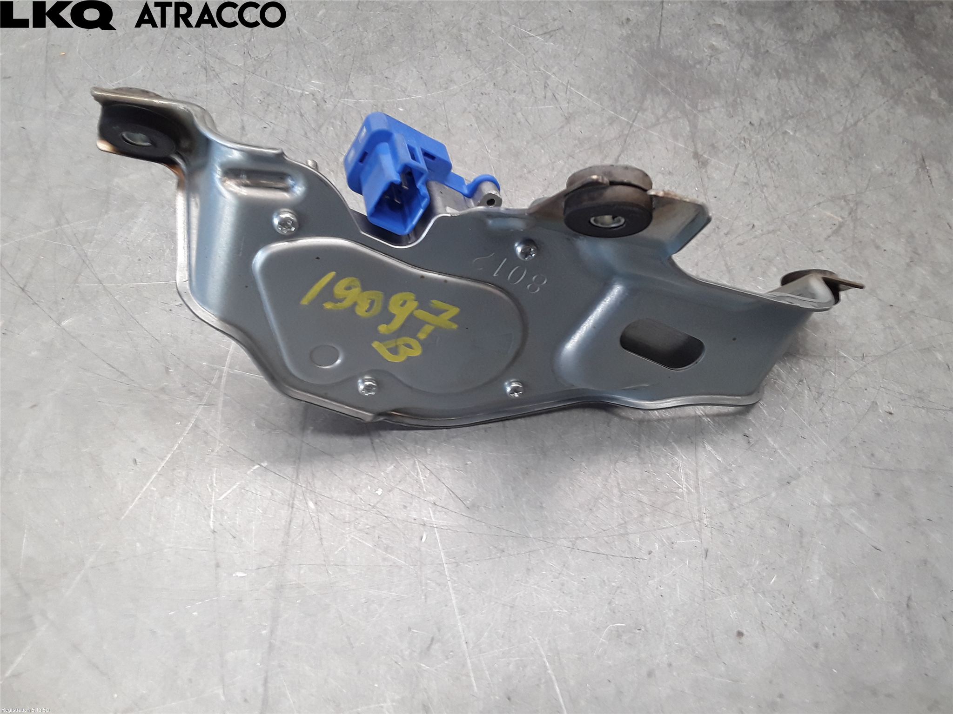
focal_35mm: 28
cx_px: 476
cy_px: 357
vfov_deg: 49.7
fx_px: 771
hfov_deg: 63.4
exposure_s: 1/100
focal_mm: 2.91
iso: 64
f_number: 1.9
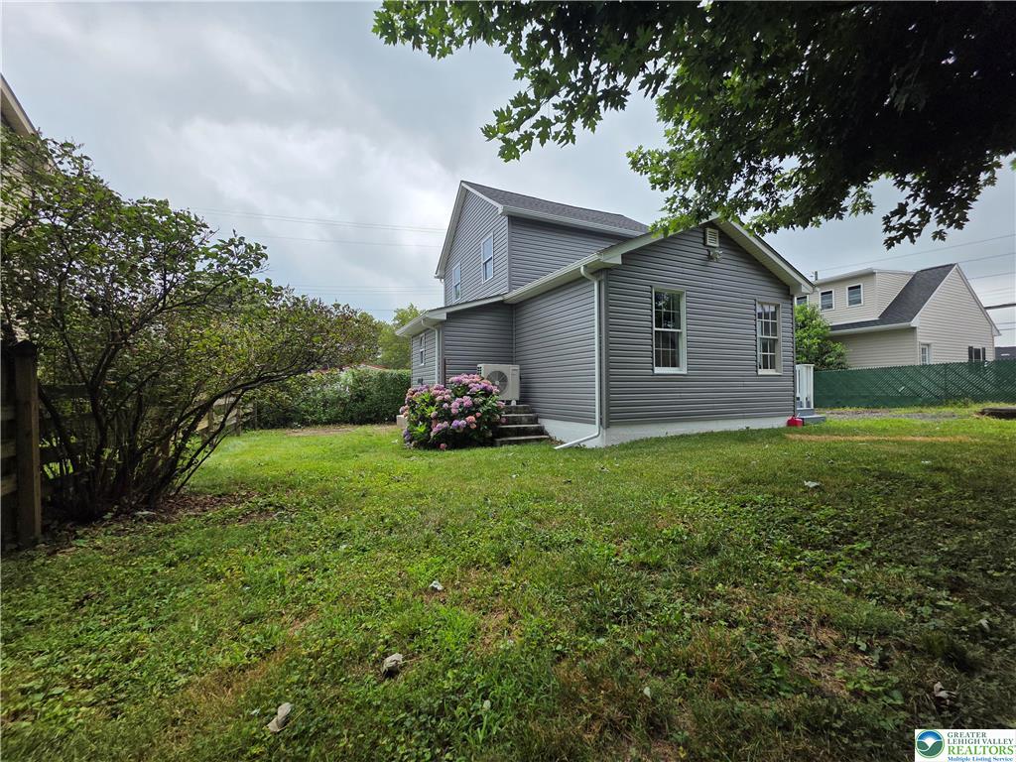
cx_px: 508
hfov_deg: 106.2
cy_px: 381
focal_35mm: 13
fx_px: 382
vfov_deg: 89.9
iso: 40
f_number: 1.9
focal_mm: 2.2
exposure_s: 1/1941
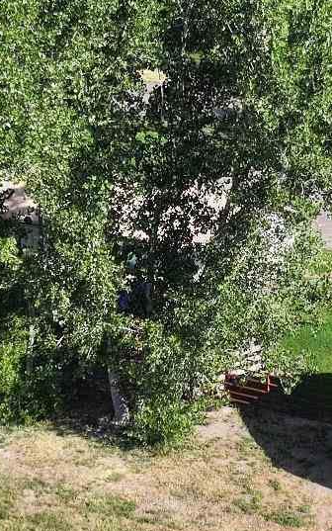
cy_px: 265
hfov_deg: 10.5
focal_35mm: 125
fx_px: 1808
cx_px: 207
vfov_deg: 16.7
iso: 100
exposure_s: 1/1600
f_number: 2.8
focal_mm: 12.29
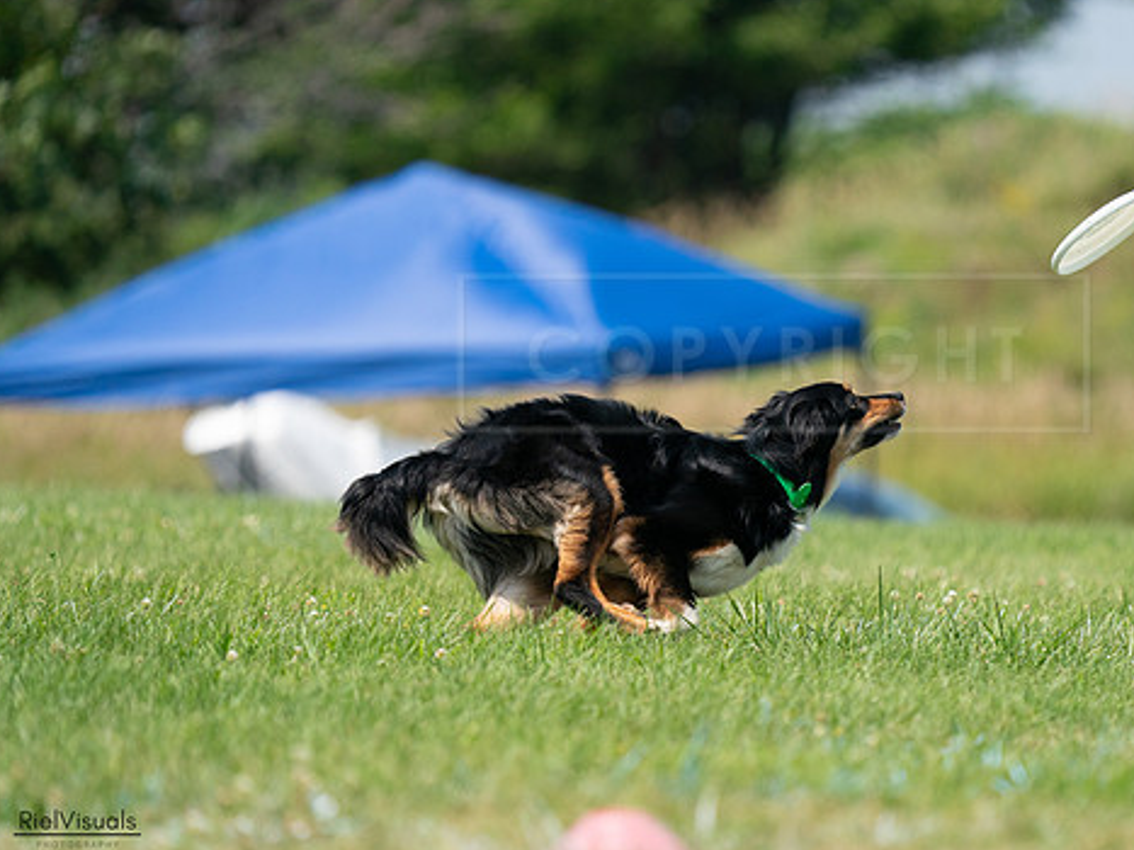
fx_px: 16670
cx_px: 690
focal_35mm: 509
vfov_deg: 2.9
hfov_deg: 3.9
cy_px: 395
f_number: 6.3
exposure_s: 1/4000
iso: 1250
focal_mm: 426
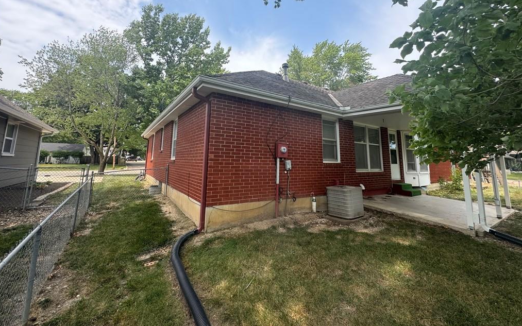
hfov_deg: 101.5
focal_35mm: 15
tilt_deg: +9.5
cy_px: 129
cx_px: 259
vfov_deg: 73.9
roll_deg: -2.1
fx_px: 213
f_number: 2.2
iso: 40
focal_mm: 2.22
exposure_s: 1/351
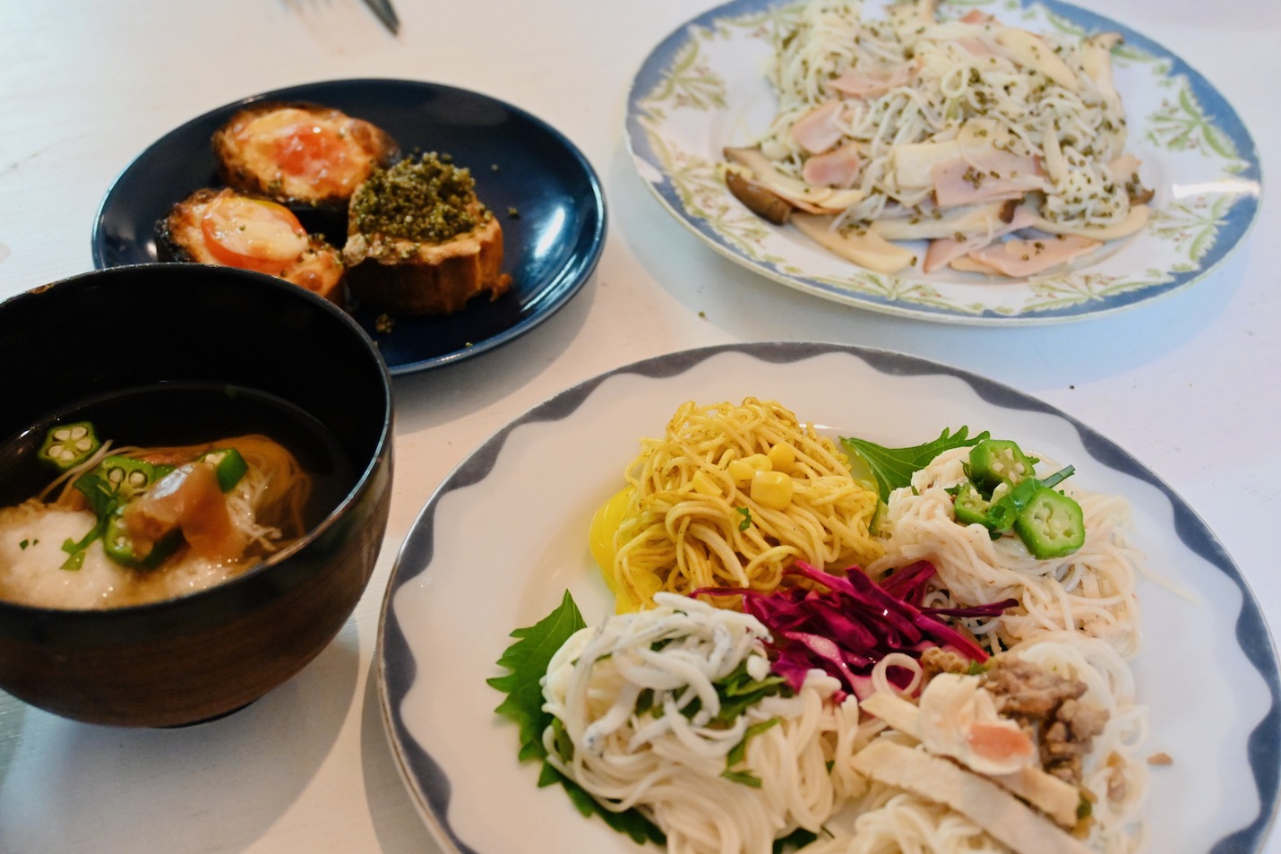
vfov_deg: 29.9
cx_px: 640
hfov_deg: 43.6
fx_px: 1601
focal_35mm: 45
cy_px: 427
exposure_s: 1/50
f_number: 4.8
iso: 4500
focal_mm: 30
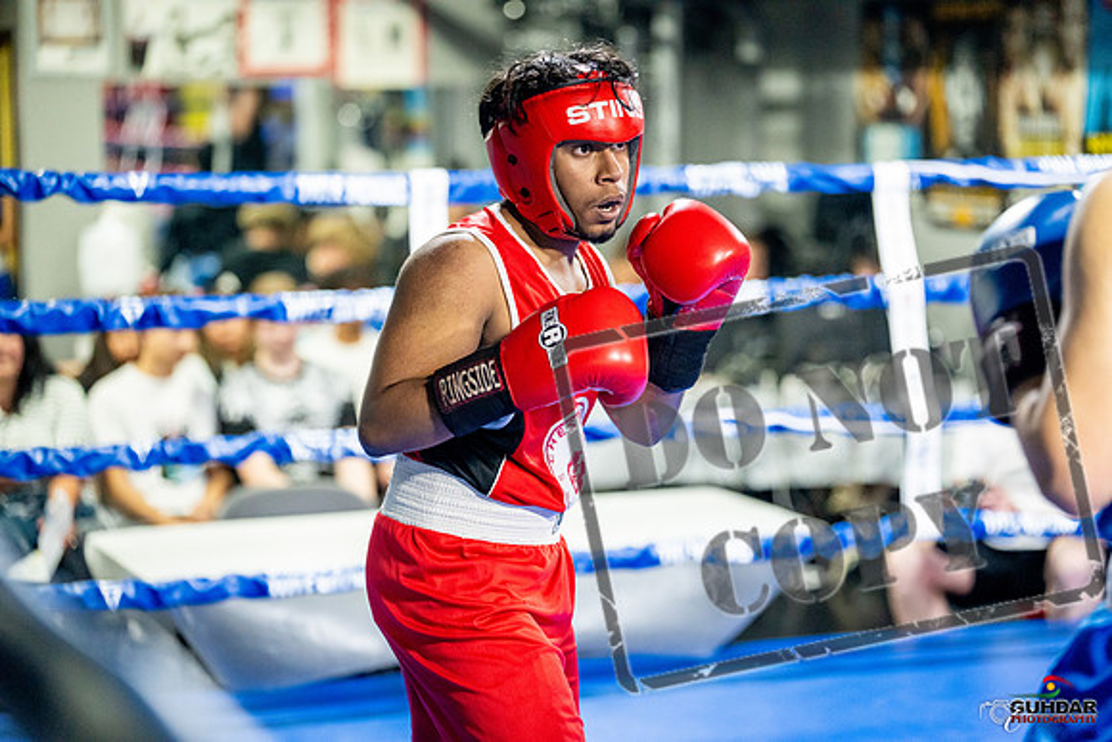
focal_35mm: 89
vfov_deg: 15.4
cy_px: 371
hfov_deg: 22.9
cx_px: 556
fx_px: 2750
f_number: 2
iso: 5000
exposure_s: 1/800
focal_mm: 89
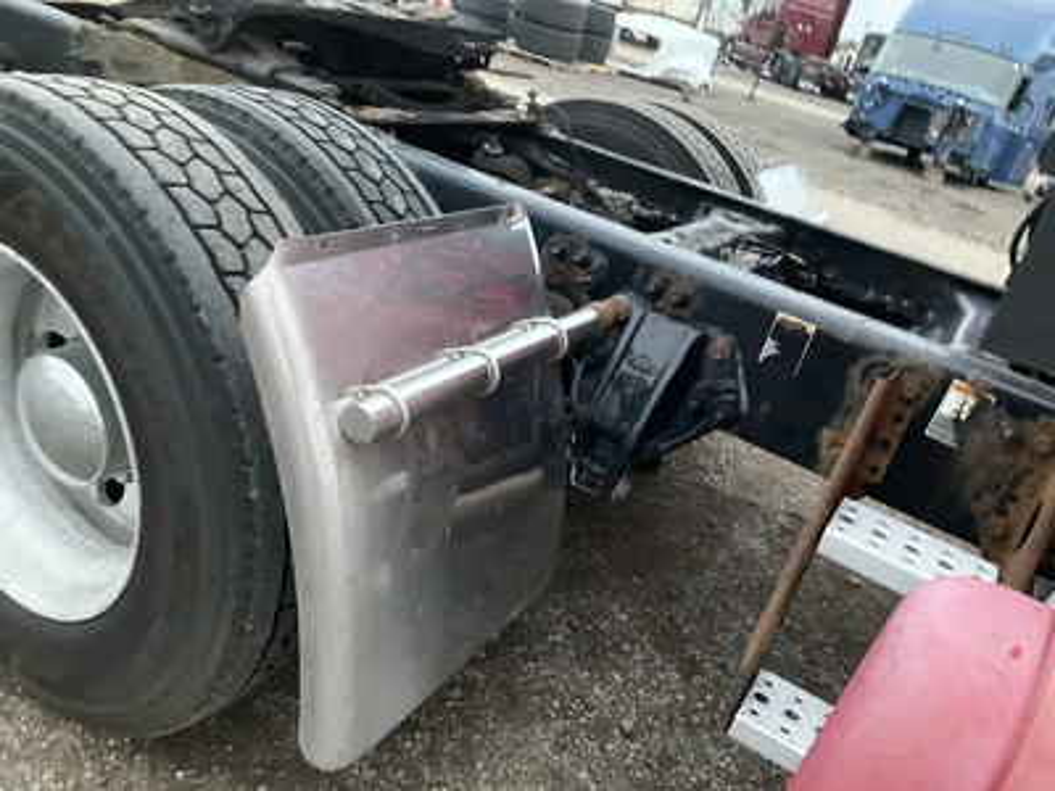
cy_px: 396
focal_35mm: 29
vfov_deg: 48.2
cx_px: 528
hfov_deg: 61.7
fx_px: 884
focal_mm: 3
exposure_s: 1/30
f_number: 1.8
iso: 400
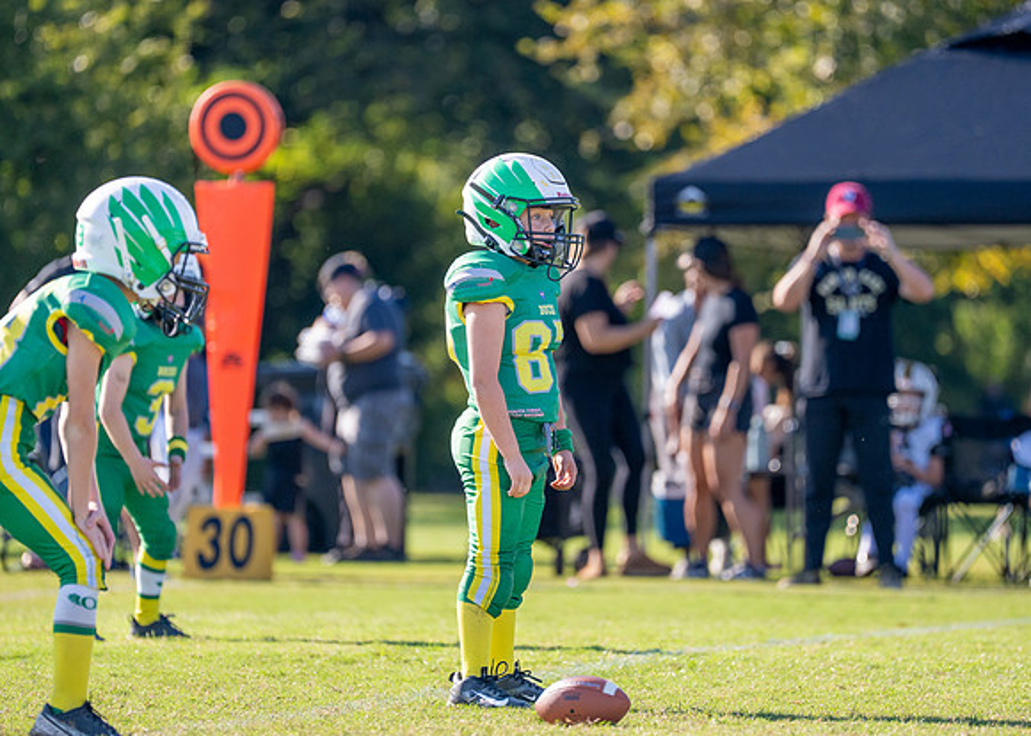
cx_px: 524
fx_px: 7852
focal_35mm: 268
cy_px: 360
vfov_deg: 5.4
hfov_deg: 7.5
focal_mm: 200
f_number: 2.8
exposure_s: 1/2500
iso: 250
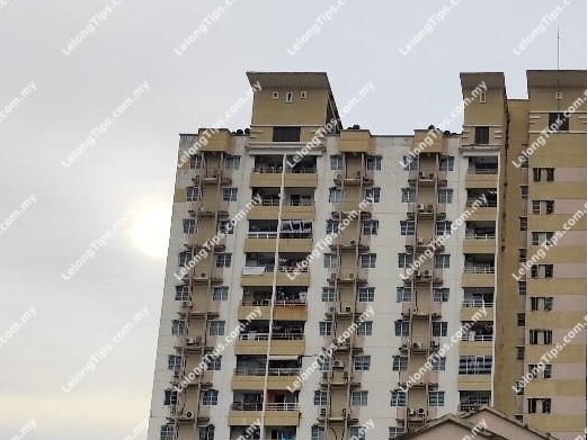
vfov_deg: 31.4
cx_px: 522
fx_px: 780
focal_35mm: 46
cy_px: 282
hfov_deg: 38.5
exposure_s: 1/370
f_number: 1.65
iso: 50
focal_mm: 6.19
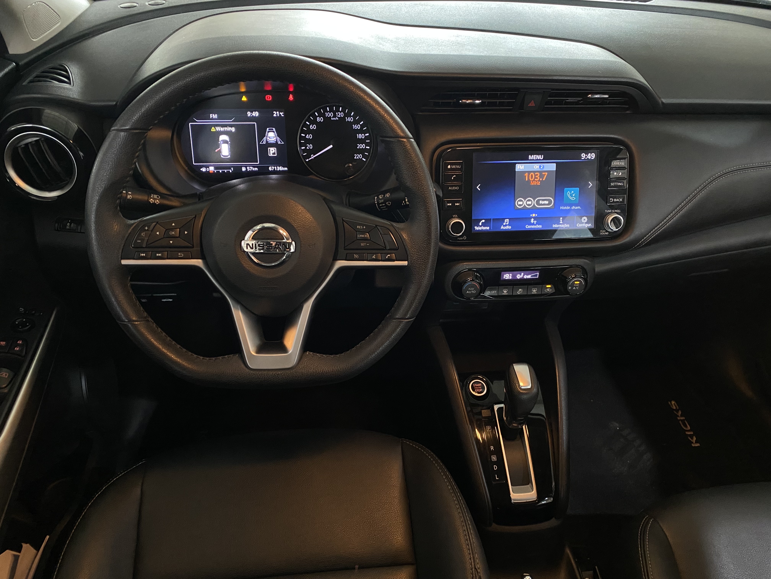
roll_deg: -4.3
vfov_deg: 53.1
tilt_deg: -40.4
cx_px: 386
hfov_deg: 67.3
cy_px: 290
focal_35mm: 26
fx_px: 579
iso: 500
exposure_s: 1/57
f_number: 1.8
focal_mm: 4.25
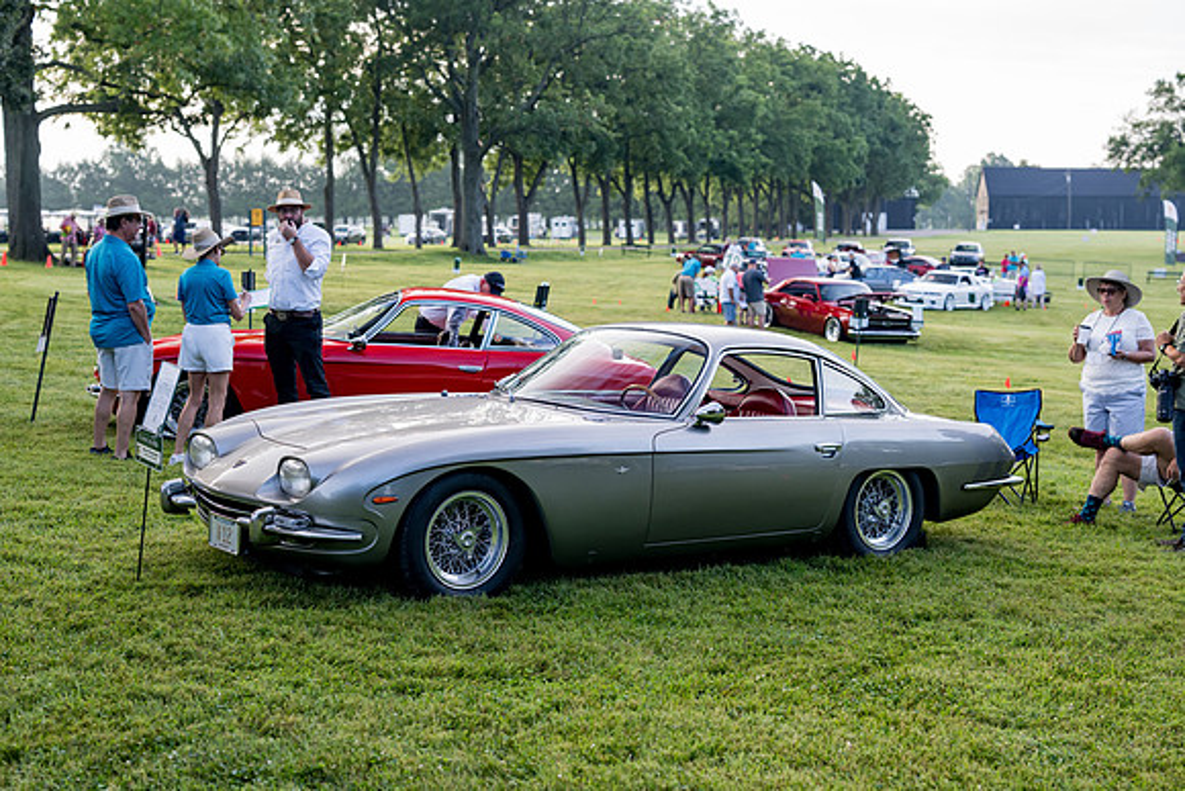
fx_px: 1646
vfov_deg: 27.0
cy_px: 396
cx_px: 592
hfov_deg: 39.6
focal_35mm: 50
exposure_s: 1/200
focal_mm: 50
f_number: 3.2
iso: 500
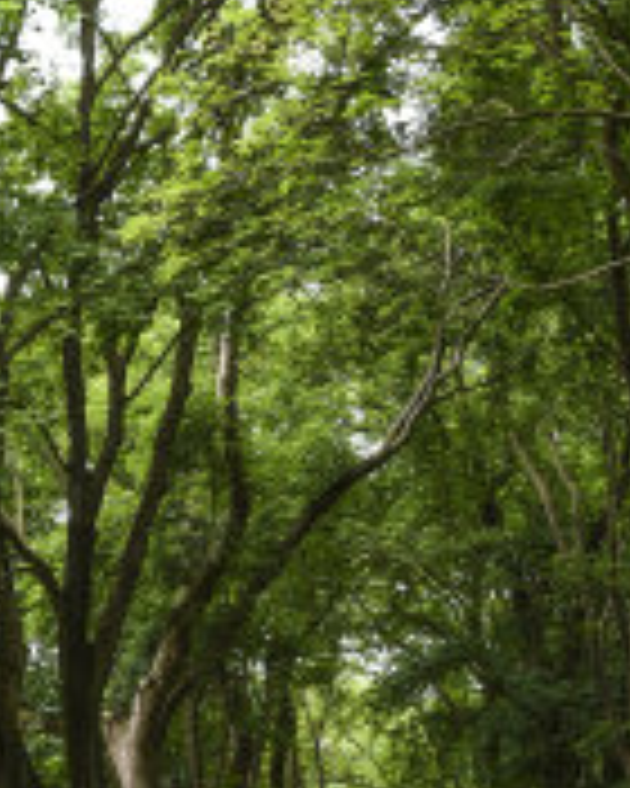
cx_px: 407
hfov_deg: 13.4
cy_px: 297
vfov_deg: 16.7
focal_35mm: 115
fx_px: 2680
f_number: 3.5
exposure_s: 1/125
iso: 200
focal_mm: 35
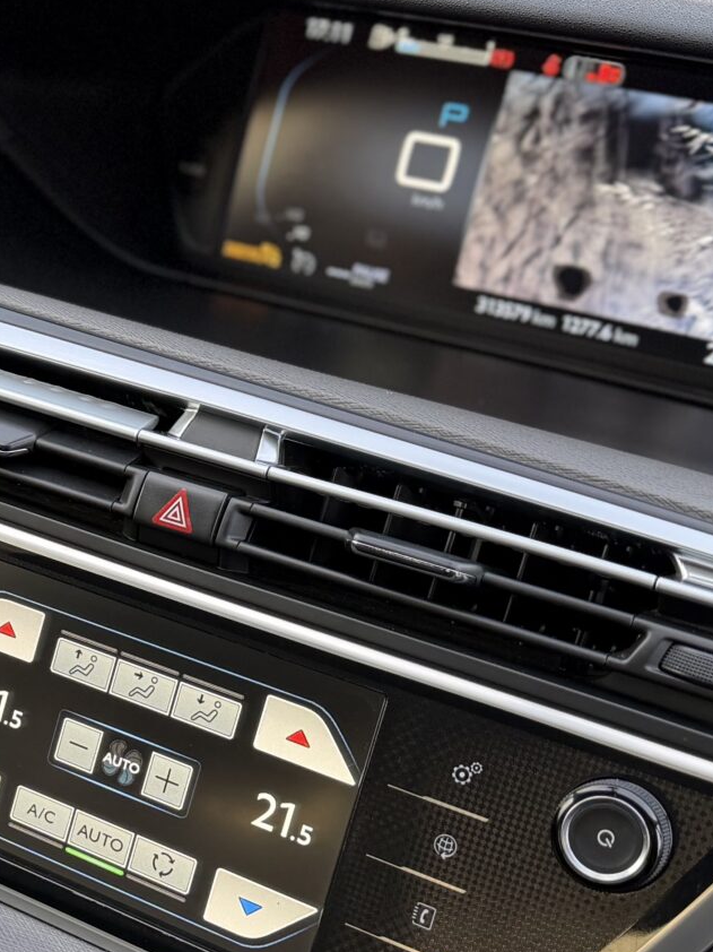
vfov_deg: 26.7
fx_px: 2006
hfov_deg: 18.9
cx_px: -166
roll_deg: +1.3
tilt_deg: -28.6
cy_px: 548
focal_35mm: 73
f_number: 1.78
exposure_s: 1/121
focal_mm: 6.76
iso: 125
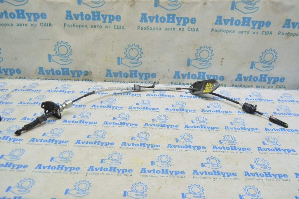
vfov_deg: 39.9
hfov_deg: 57.3
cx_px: 150
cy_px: 100
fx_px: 274
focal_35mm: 33
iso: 400
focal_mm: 22
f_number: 5.6
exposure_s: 1/20
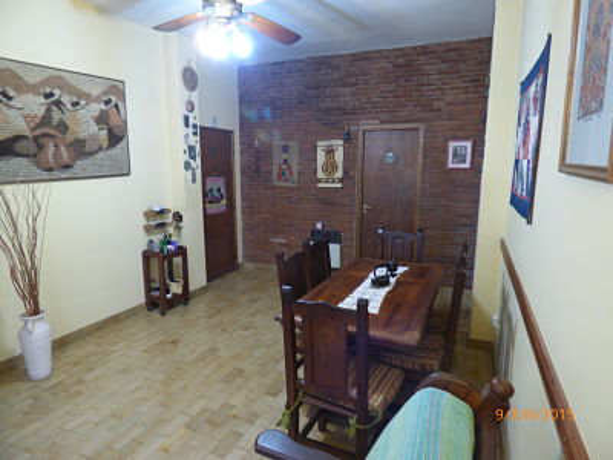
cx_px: 306
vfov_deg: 66.0
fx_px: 354
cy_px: 230
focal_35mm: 20
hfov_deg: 81.7
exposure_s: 1/15
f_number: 2.8
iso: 400
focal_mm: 3.58
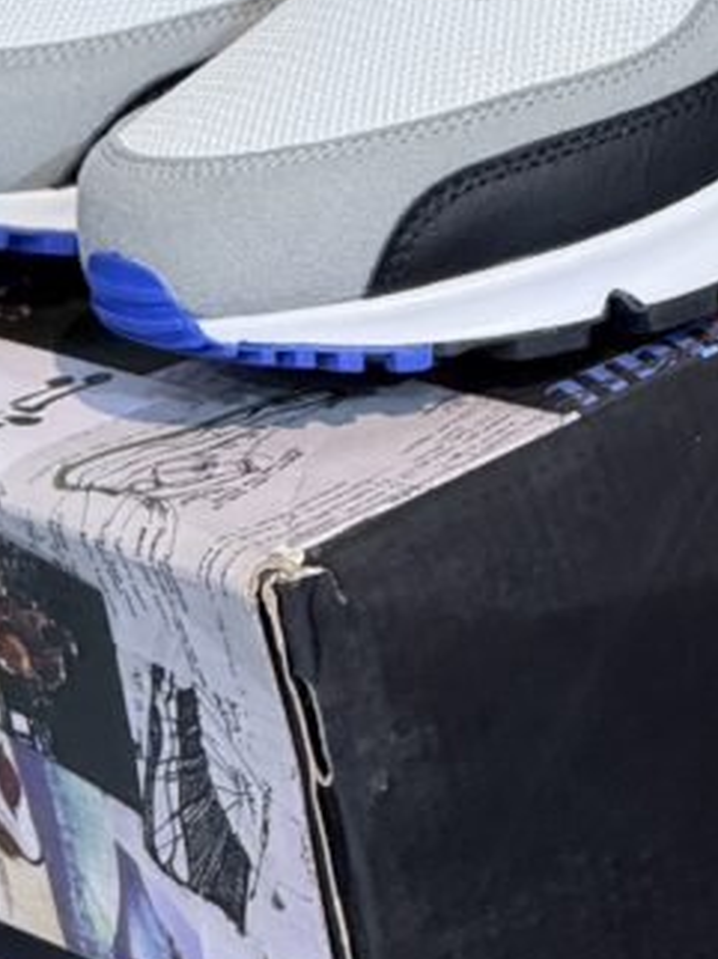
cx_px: 652
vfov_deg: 5.2
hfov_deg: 3.9
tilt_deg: -7.8
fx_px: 10579
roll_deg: -1.6
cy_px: 0
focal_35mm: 382
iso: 200
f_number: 2.8
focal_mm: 15.66
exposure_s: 1/100
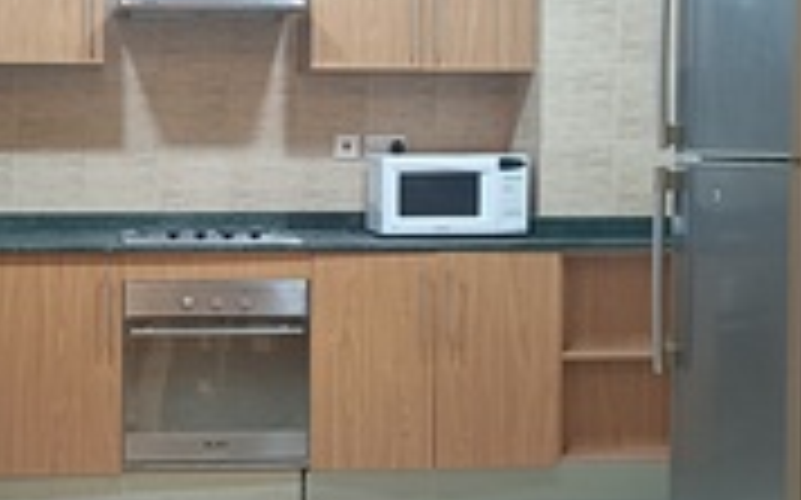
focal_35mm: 68
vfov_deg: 19.1
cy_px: 232
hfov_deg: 29.8
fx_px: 1483
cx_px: 214
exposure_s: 1/50
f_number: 1.7
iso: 1872
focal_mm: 4.7
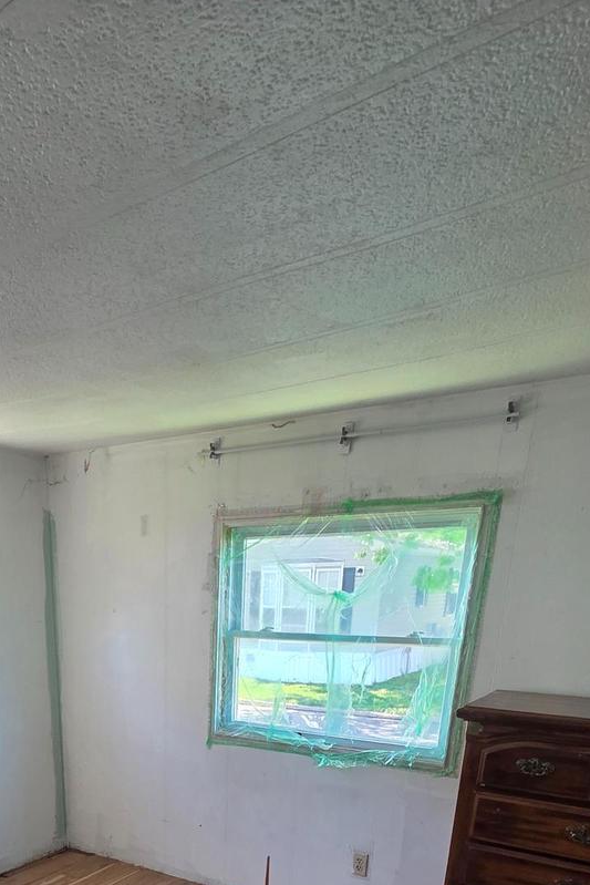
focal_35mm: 26
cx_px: 157
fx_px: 639
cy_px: 842
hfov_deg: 47.9
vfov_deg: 56.7
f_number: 2.2
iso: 100
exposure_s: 1/120
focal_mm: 2.2
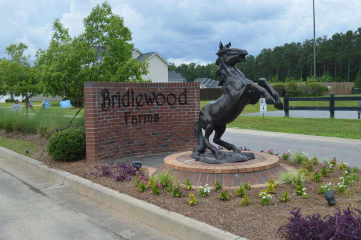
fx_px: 361
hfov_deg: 53.2
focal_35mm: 36
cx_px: 180
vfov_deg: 36.8
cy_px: 120
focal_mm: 24
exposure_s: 1/160
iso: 100
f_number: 5.6
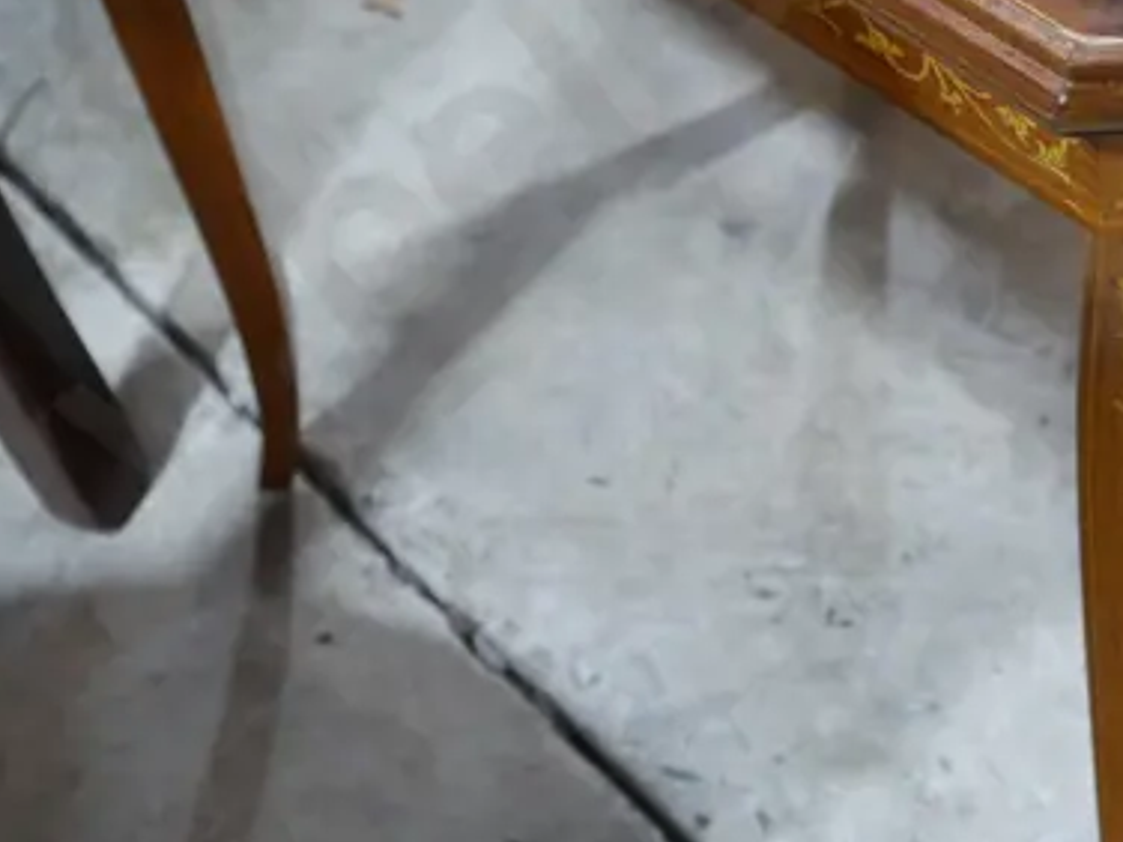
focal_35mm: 109
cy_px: -205
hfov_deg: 17.8
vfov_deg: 13.2
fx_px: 3536
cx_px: 968
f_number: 4.4
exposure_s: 1/60
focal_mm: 20
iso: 1000
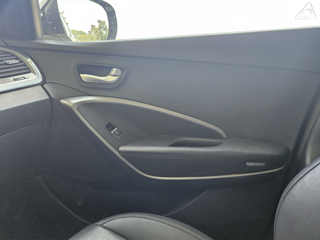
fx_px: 213
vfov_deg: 58.9
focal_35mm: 23
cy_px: 120
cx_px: 160
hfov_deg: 73.9
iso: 1000
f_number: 1.8
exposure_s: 1/120
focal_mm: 5.4
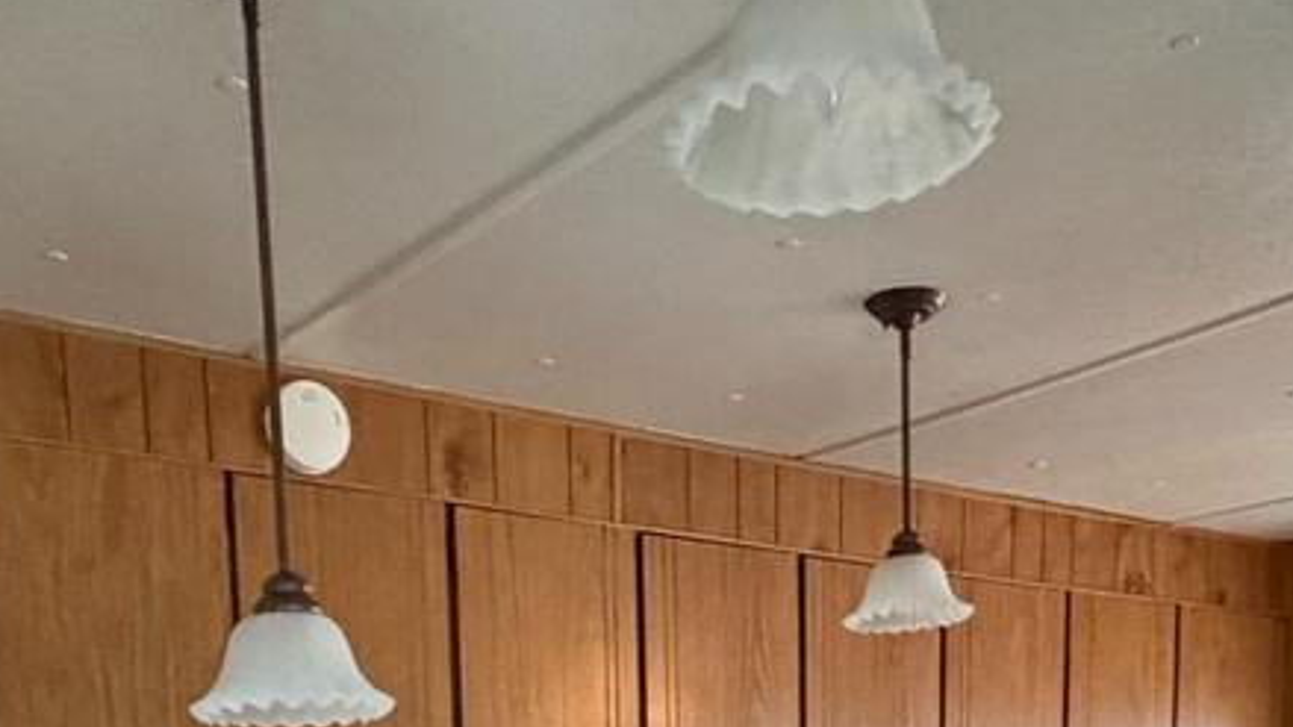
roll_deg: +3.4
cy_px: 1195
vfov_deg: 19.6
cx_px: 586
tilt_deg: -8.1
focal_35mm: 50
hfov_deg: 41.3
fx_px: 1714
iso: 500
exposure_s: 1/60
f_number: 2.2
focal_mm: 2.22
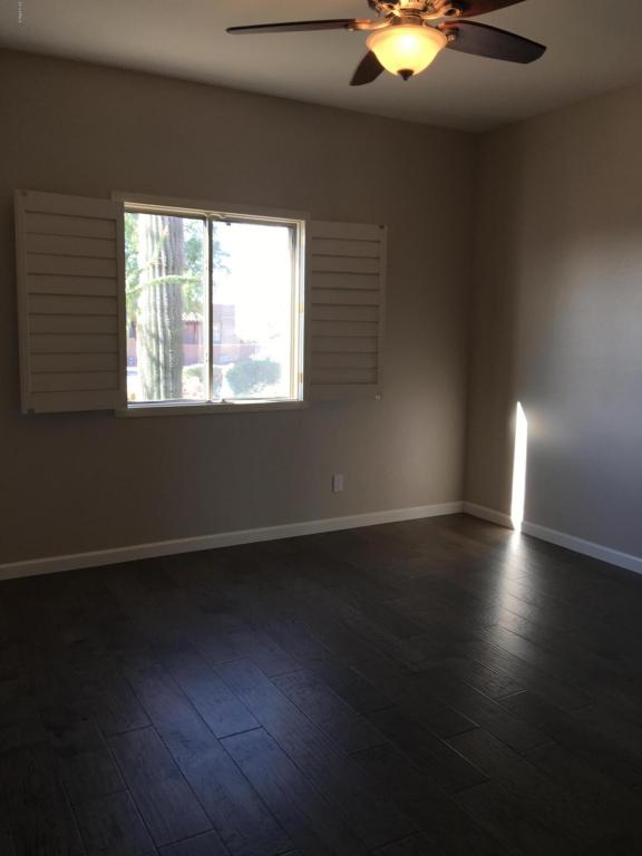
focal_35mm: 29
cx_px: 321
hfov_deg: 48.2
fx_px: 717
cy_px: 428
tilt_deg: -6.6
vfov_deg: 61.7
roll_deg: -2.3
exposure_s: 1/67
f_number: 2.2
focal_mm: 4.15
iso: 25
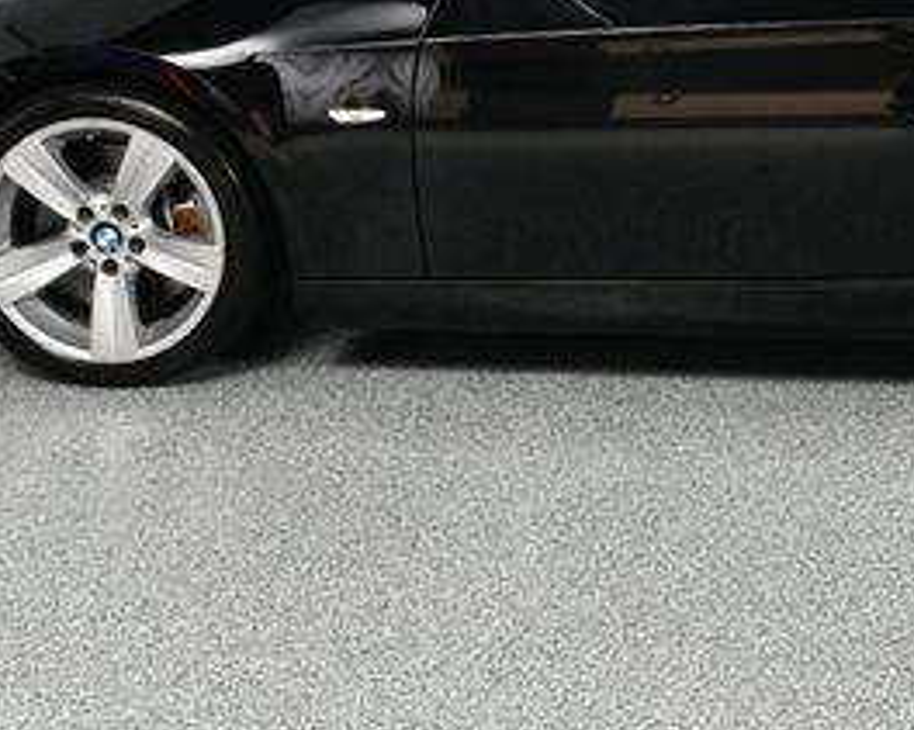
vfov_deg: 18.5
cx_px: 879
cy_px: 149
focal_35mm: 82
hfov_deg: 22.5
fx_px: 2217
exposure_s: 1/160
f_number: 9
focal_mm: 24
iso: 100
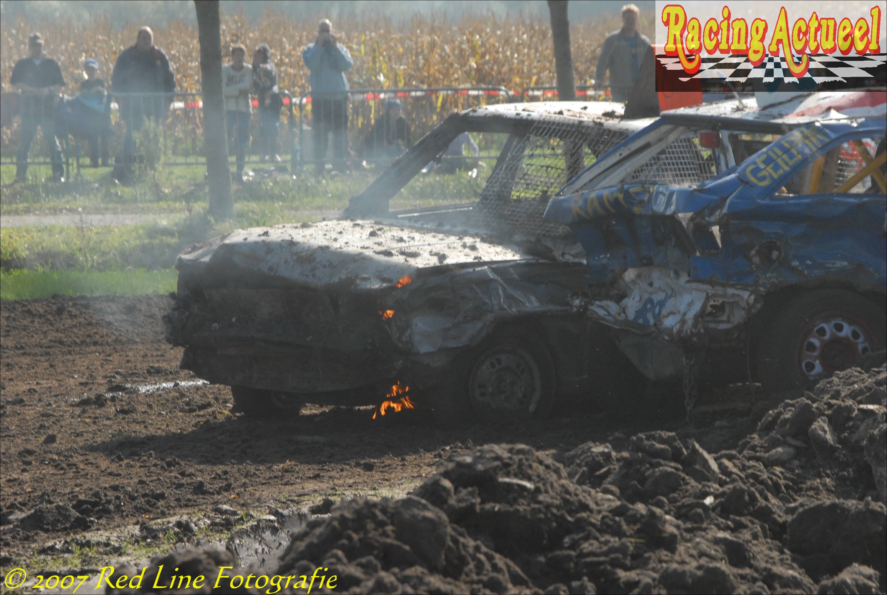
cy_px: 298
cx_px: 444
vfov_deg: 7.7
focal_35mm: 180
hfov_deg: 11.4
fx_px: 4444
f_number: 10
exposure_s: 1/400
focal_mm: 120
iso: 400
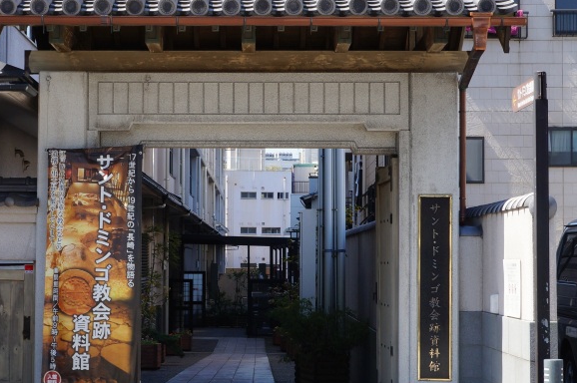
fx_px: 1455
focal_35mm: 91
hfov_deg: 22.4
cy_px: 191
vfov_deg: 15.0
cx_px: 237
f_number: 13
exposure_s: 1/100
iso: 200
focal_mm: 35
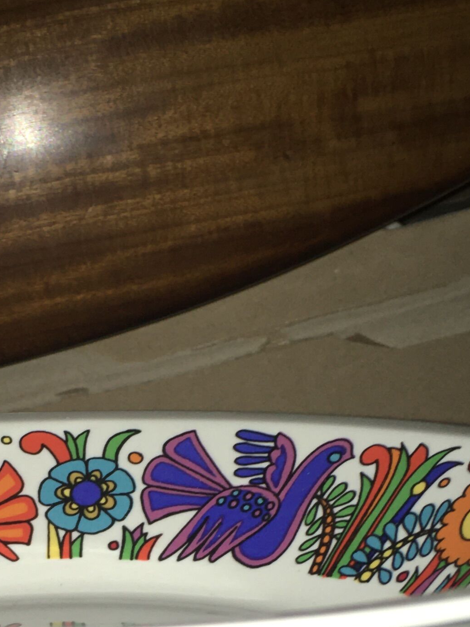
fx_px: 1539
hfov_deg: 17.2
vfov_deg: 22.4
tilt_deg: -29.2
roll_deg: +5.2
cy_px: 581
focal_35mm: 85
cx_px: 65
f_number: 2.2
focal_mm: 4.15
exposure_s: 1/27
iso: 25
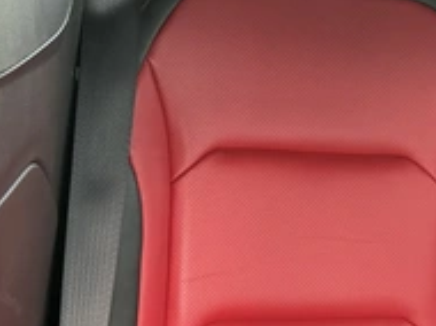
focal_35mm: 59
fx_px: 742
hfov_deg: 32.2
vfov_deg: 24.7
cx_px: 317
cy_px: 140
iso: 64
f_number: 1.8
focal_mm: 3
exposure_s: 1/72
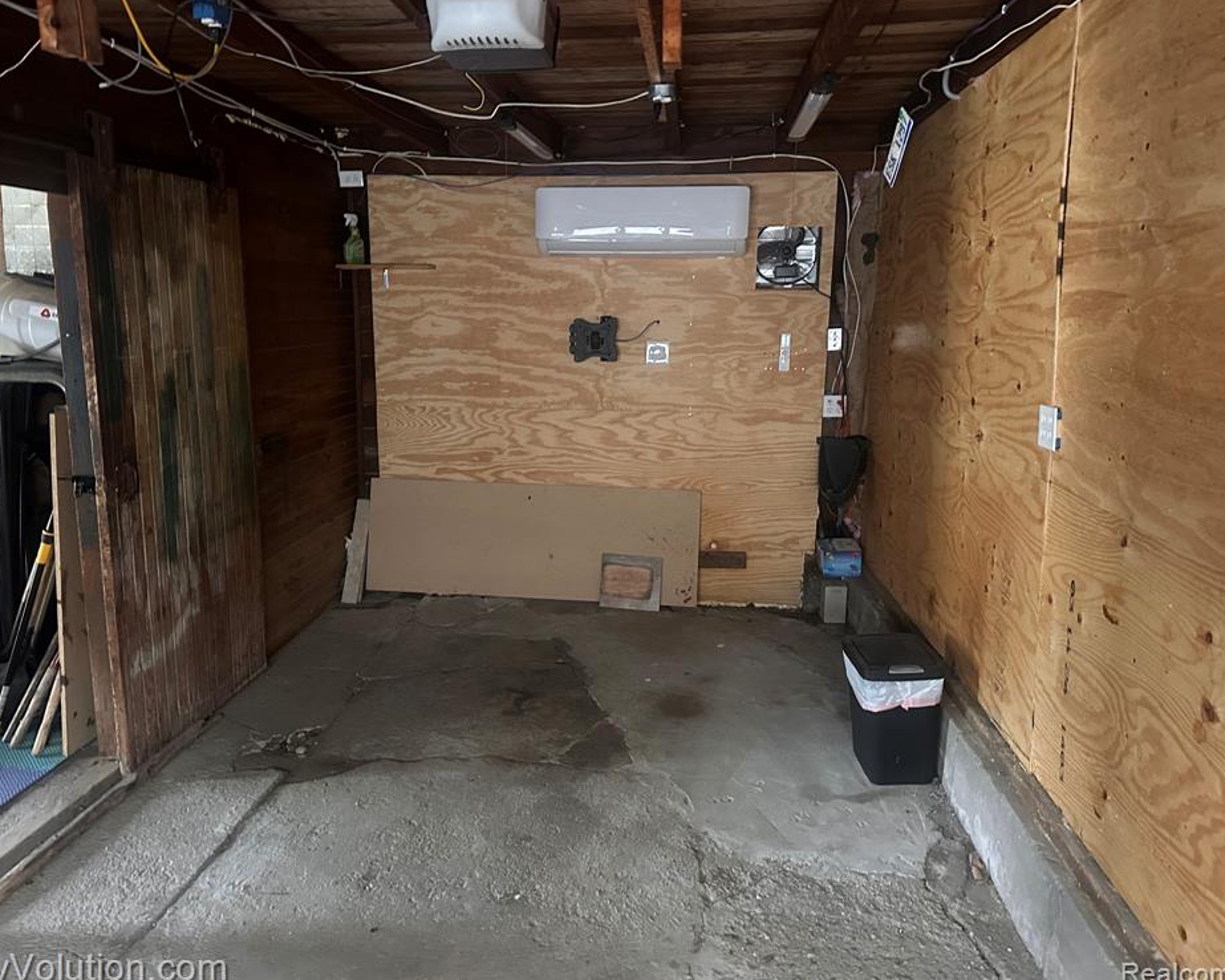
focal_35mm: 26
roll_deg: -0.4
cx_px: 576
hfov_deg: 66.0
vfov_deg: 54.9
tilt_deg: -10.5
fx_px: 942
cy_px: 485
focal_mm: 6.86
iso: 1000
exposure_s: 1/30
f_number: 1.78
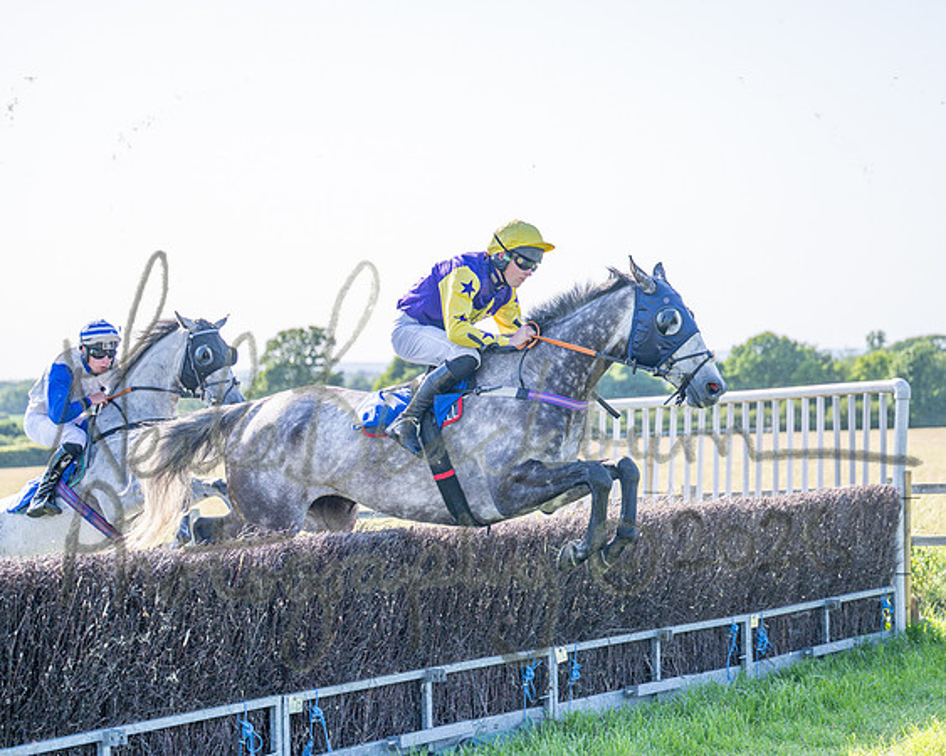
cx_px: 473
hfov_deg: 24.2
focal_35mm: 79
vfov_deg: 19.4
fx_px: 2208
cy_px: 378
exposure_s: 1/2000
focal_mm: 70
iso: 200
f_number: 2.8
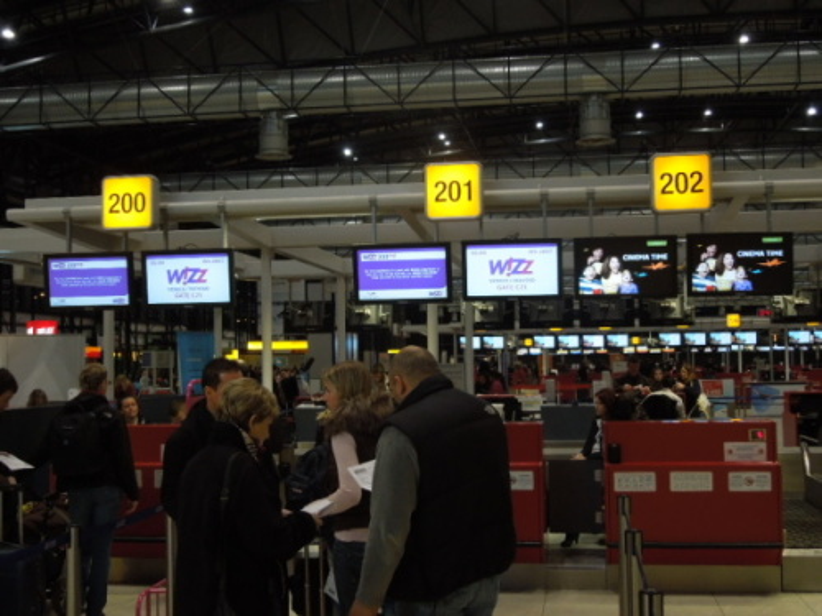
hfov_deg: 43.9
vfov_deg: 33.6
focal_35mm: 43
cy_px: 308
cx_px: 411
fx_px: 1021
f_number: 3.9
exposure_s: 1/40
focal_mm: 7.8
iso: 400
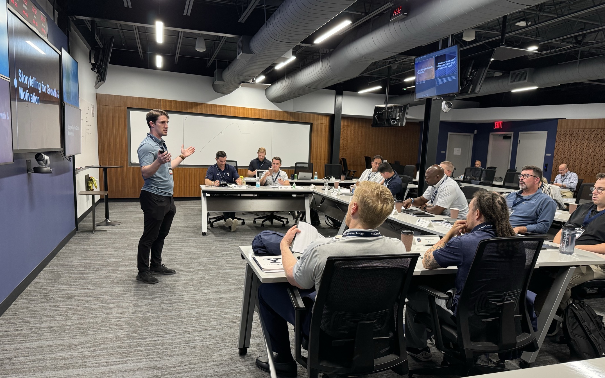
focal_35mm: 26
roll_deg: -1.7
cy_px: 219
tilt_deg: -9.1
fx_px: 429
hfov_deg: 70.4
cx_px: 307
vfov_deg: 47.4
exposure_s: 1/70
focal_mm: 6.76
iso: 200
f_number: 1.78
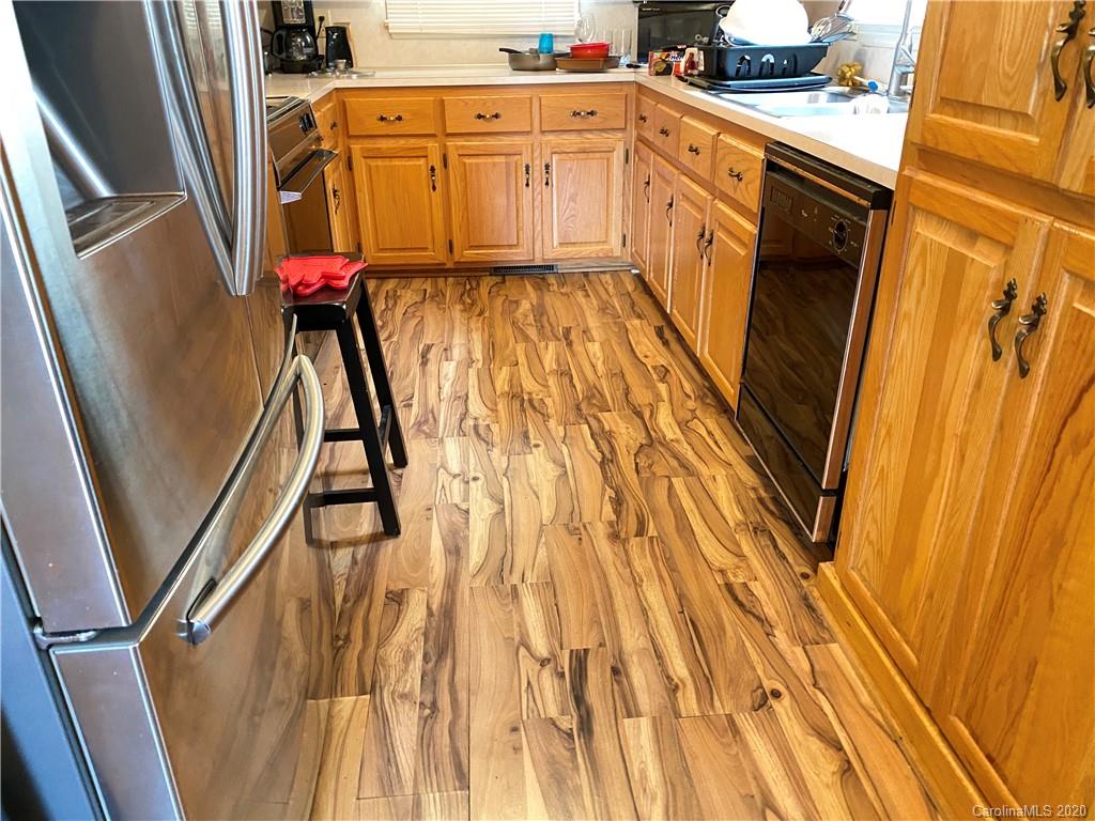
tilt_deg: -25.8
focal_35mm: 26
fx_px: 822
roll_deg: +0.9
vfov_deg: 53.1
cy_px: 410
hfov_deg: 67.3
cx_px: 548
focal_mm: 4.25
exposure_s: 1/24
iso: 1000
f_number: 1.8
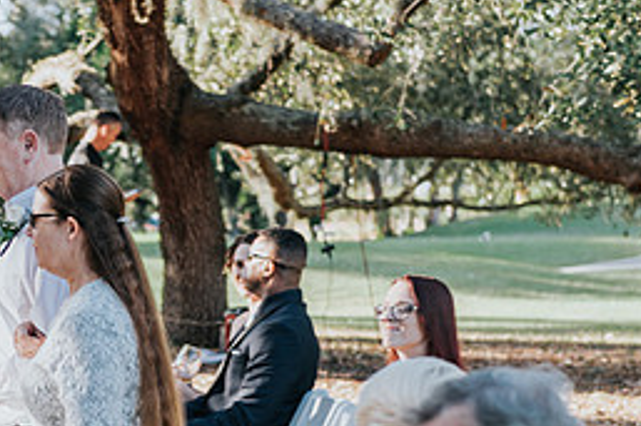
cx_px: -20
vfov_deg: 8.7
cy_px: 310
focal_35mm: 158
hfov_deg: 12.8
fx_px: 2811
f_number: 4
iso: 100
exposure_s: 1/160
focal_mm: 70
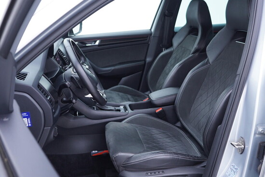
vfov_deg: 36.9
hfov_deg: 53.1
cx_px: 132
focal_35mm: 36
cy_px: 88
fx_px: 265
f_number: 2.8
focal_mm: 24
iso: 200
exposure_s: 1/40
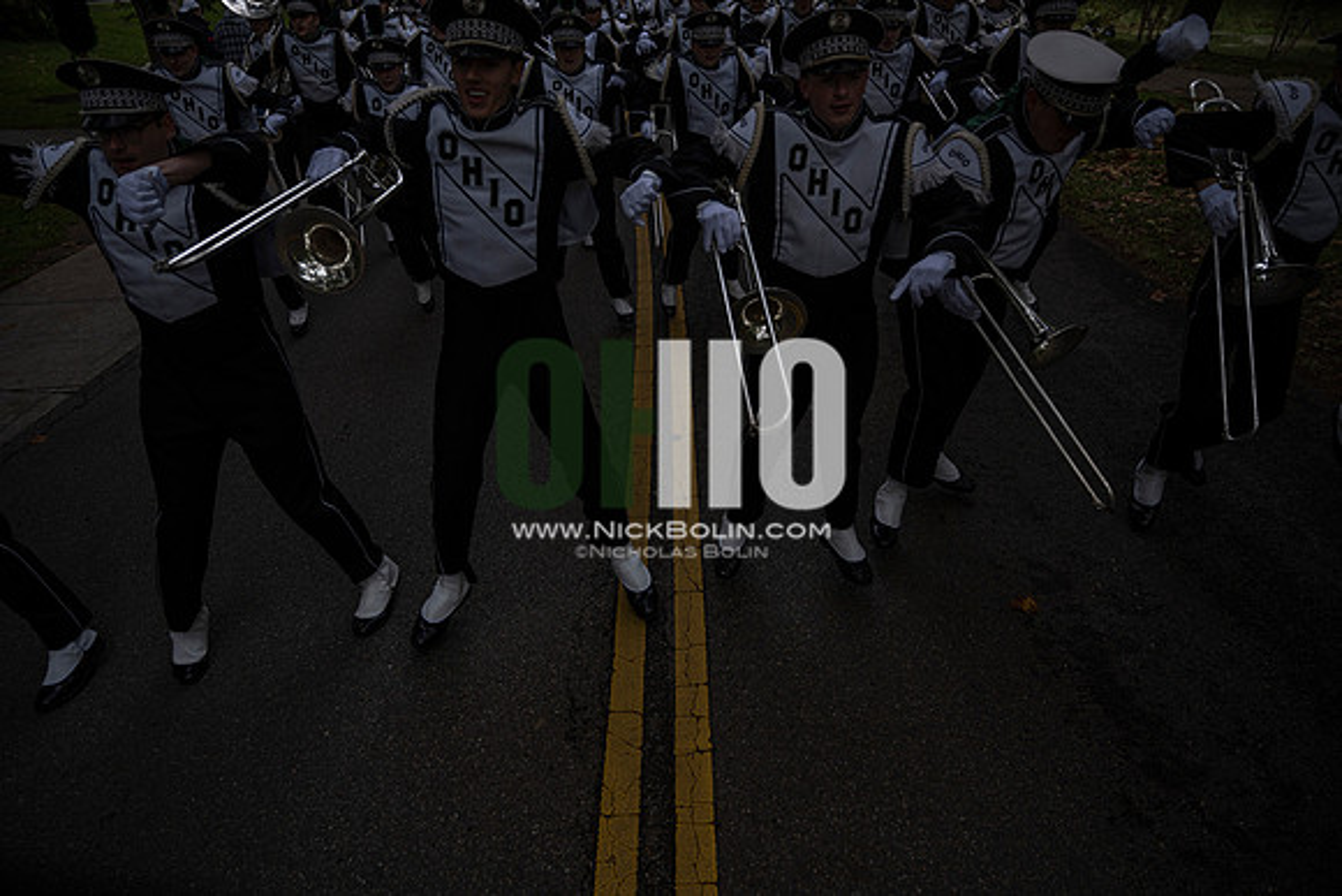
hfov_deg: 73.7
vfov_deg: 53.2
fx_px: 895
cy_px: 448
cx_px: 671
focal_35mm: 24
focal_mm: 24
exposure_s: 1/1000
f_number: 4
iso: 100
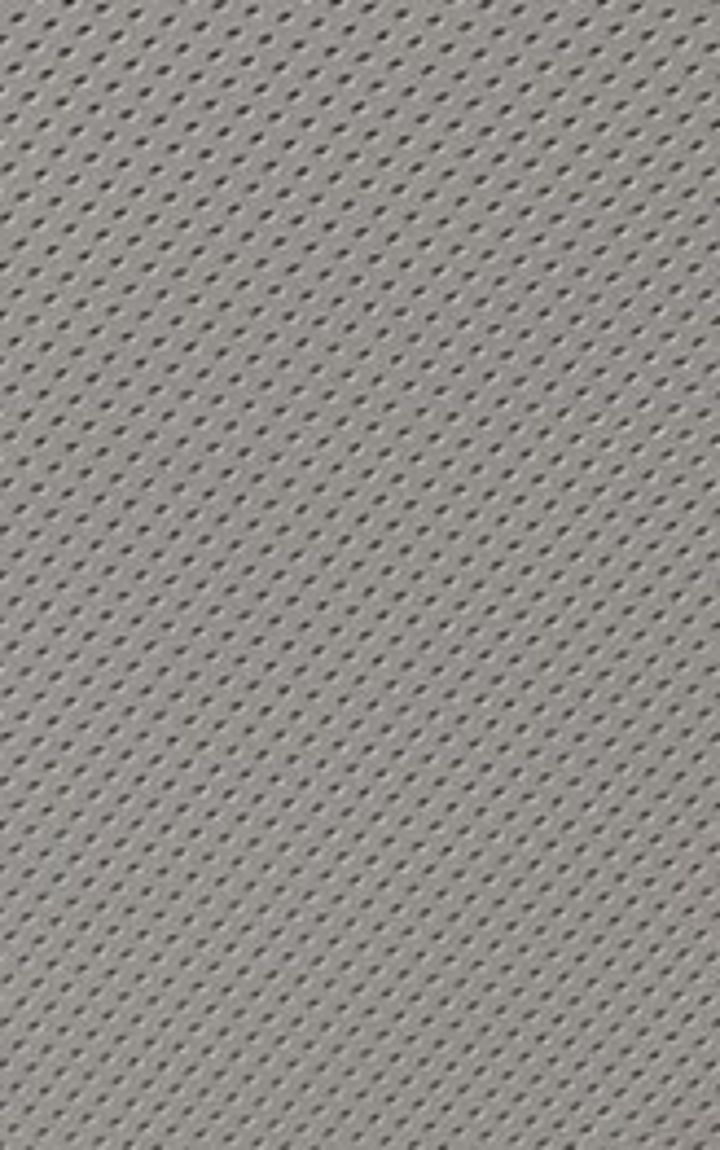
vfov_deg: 5.2
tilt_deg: +13.6
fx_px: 11886
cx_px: -2050
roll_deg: +0.8
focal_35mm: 379
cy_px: 3656
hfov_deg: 3.3
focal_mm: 5.96
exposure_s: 1/81
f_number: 1.6
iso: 50
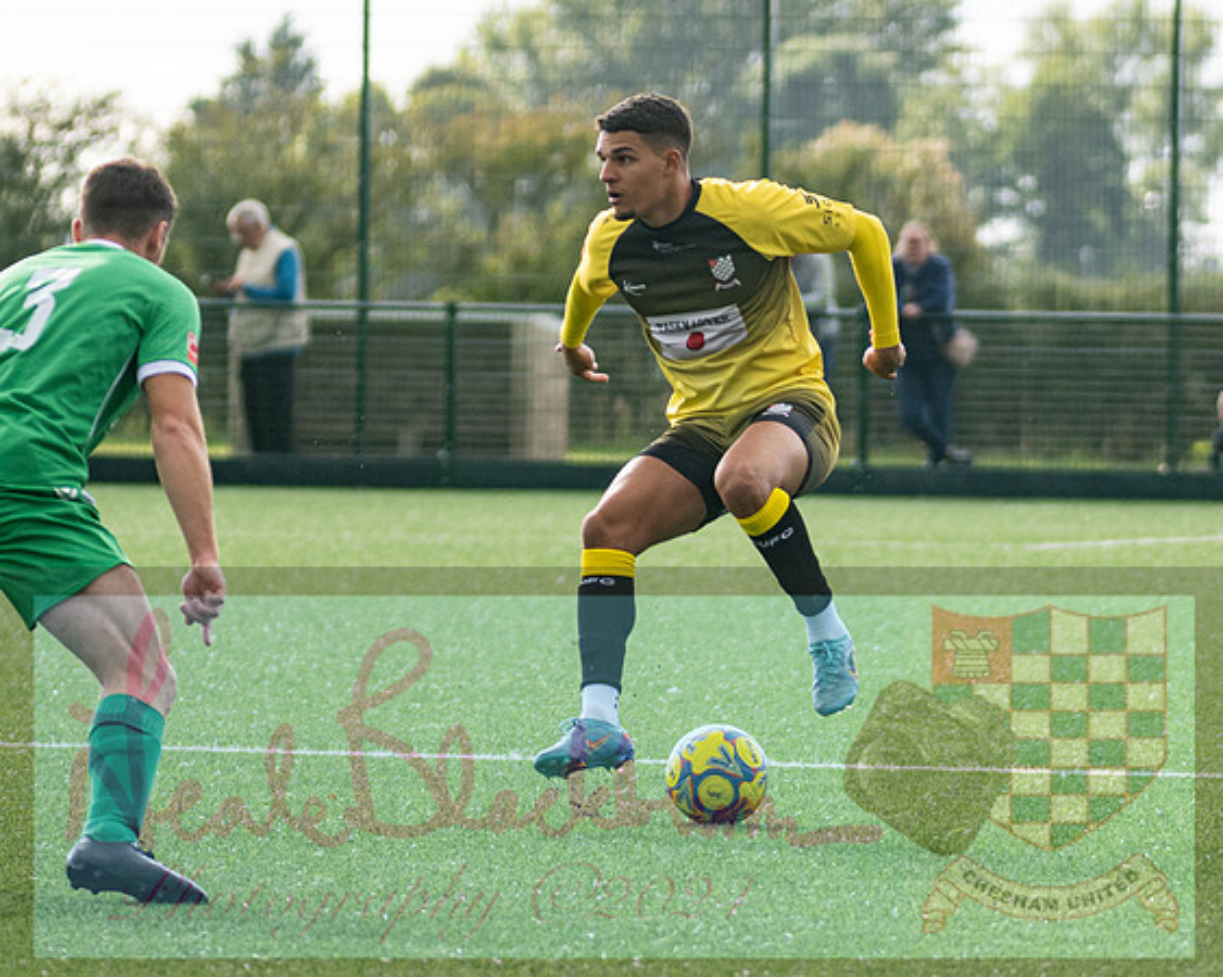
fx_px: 15397
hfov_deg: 4.5
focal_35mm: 426
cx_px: 973
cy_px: 488
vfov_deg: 3.6
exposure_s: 1/1000
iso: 400
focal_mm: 190
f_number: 4
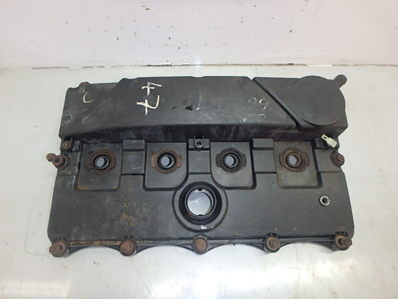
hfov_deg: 79.0
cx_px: 199
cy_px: 150
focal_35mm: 21
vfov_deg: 63.4
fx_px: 241
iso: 200
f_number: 3.5
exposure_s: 1/40
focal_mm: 3.7
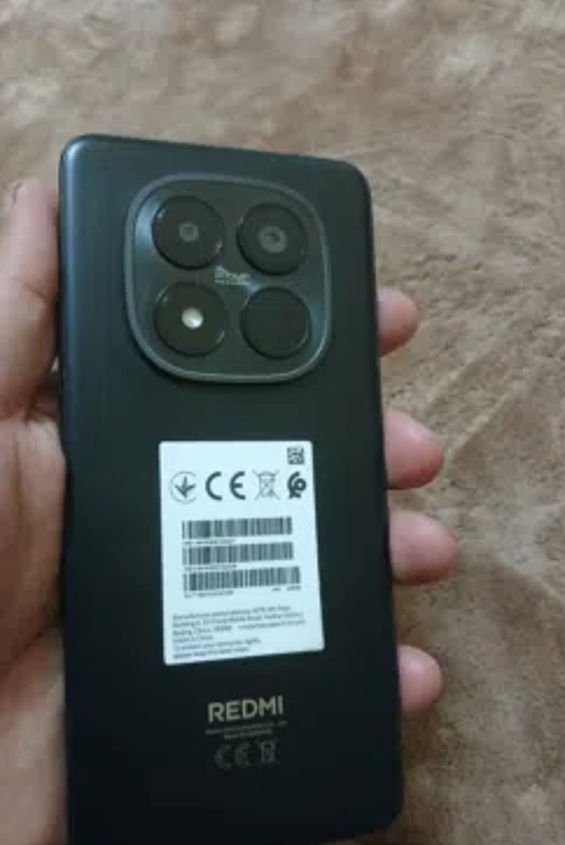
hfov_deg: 42.4
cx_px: 275
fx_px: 728
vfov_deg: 60.2
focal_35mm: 31
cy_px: 451
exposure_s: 1/14.3
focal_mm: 3.98
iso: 800
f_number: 1.8
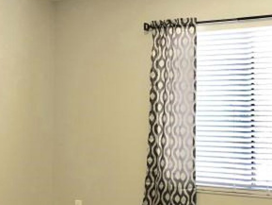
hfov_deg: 30.7
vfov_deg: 23.7
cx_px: 199
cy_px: 103
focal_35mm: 62
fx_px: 487
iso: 40
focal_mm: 4
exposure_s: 1/15
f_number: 1.8
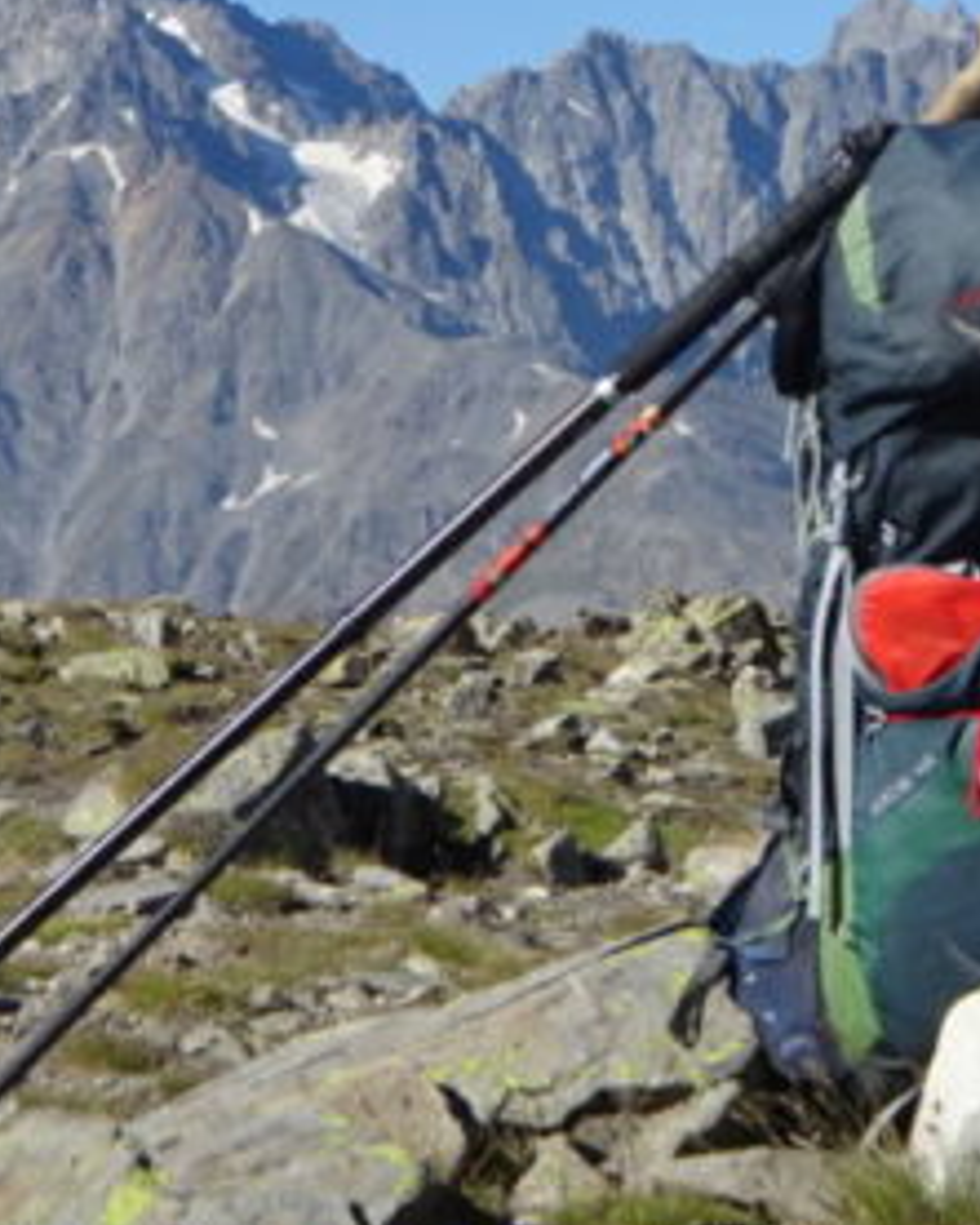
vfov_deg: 11.7
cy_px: 84
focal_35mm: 163
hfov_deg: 9.5
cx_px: 603
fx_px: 5906
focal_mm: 10.23
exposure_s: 1/500
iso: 80
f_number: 4.5
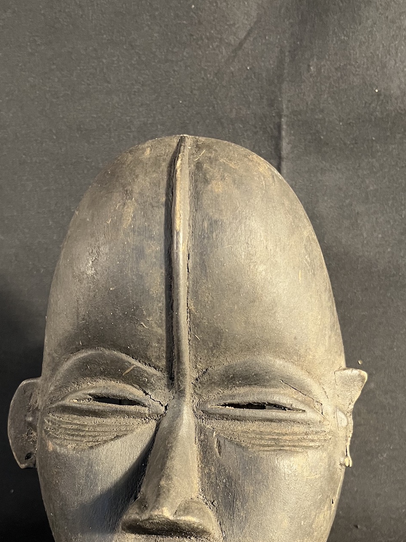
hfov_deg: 35.0
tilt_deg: -16.1
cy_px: 403
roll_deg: +1.8
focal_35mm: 41
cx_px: 165
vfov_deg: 44.3
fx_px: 641
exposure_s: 1/33
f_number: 1.6
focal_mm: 5.1
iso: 400
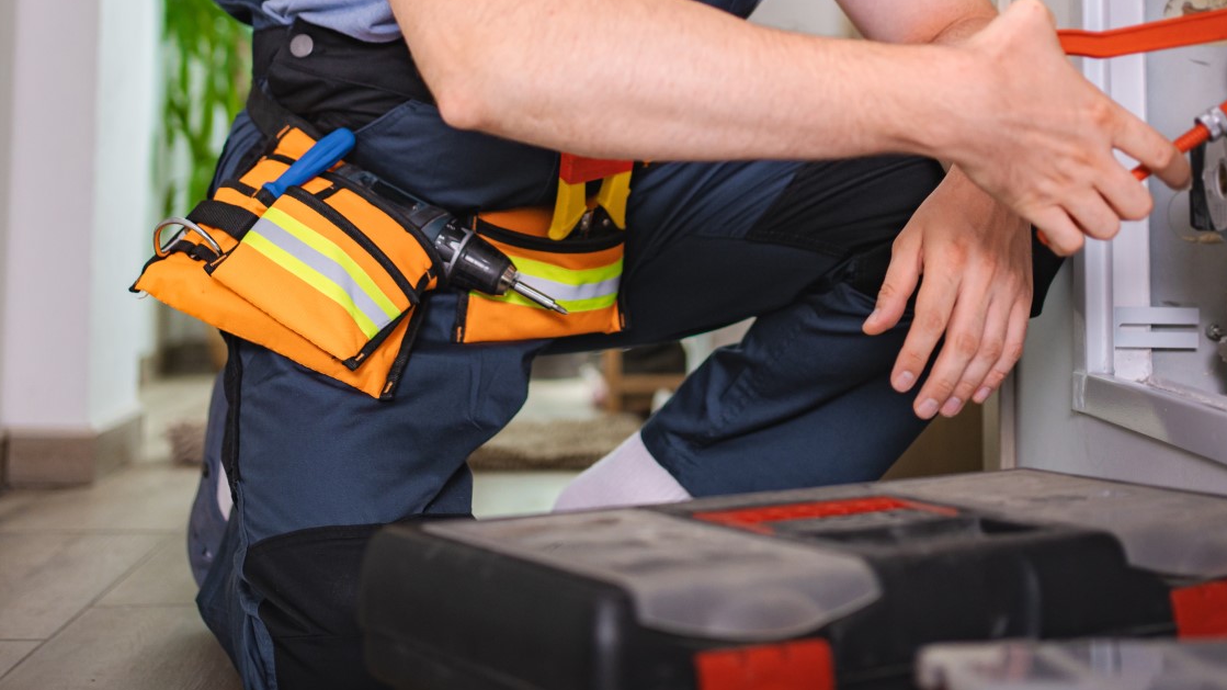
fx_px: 1919
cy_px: 38
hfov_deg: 35.4
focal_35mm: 59
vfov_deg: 19.9
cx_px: 680
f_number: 1.8
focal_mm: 35
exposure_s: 1/200
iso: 400
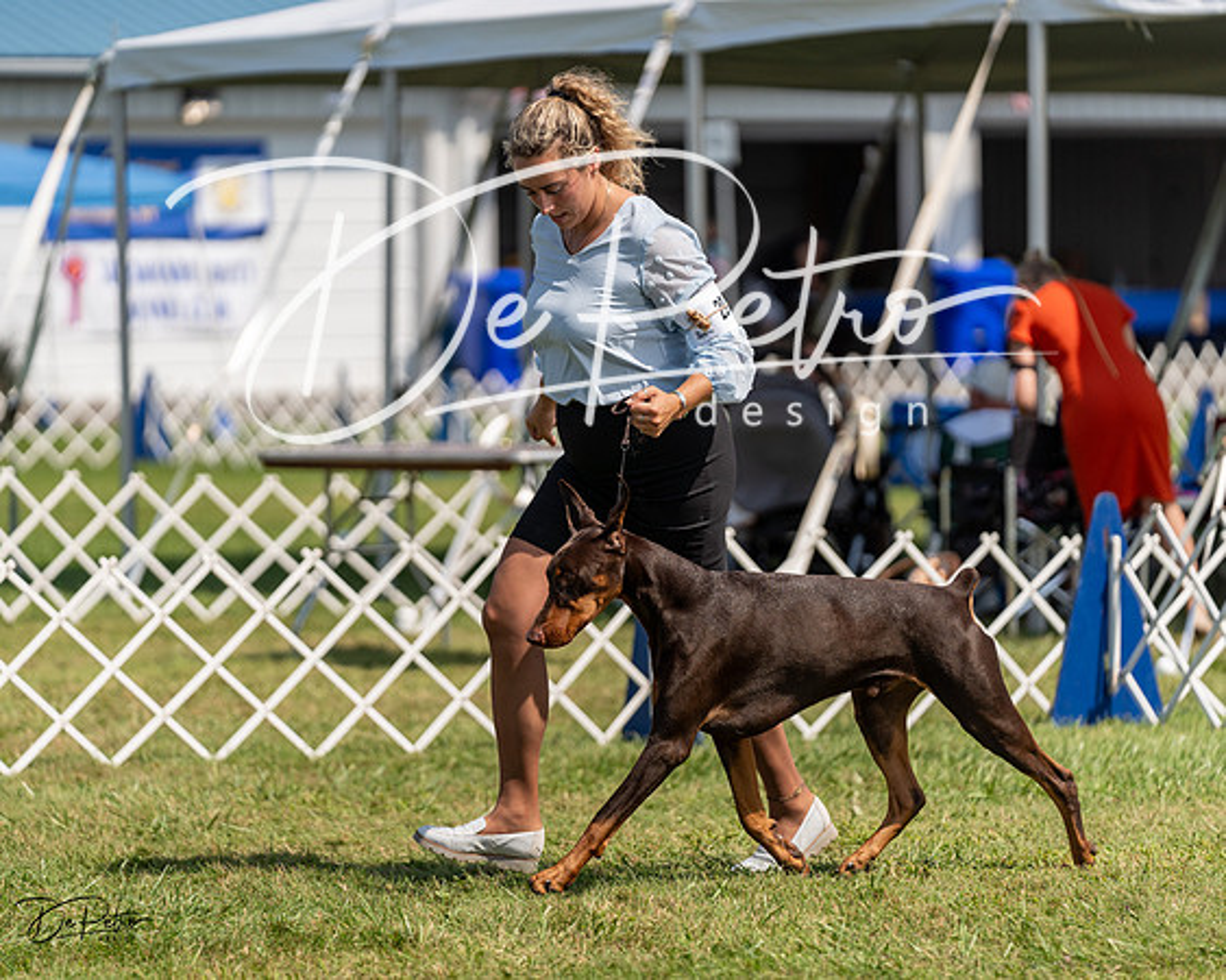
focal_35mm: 185
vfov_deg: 8.4
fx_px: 6699
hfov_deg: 10.5
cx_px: 613
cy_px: 490
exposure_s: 1/3200
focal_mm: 164
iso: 200
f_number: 2.8
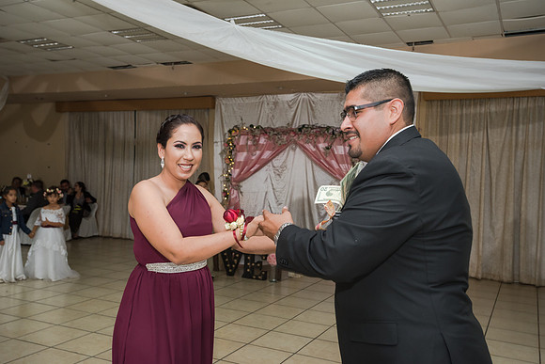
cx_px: 272
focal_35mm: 35
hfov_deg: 54.4
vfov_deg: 37.9
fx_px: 530
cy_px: 182
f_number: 4
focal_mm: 35
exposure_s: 1/100
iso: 1600
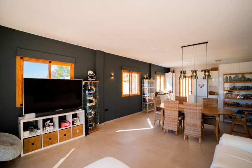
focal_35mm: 16
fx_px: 115
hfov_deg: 95.0
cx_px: 126
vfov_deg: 72.1
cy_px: 84
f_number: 4.5
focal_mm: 11
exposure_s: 1/100
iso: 100
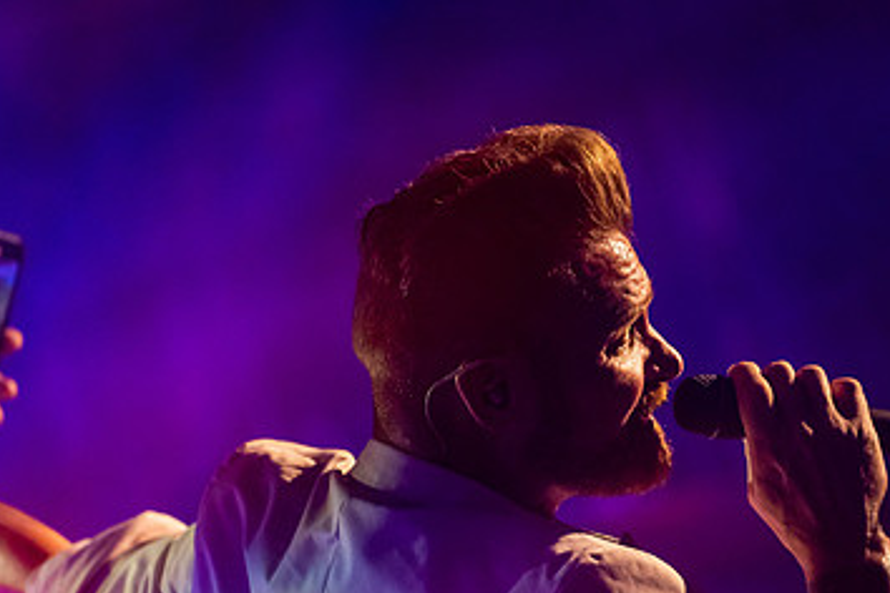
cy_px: 403
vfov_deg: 4.7
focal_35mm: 295
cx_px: 561
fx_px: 7292
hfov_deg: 7.0
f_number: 2.8
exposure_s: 1/320
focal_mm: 180
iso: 2500
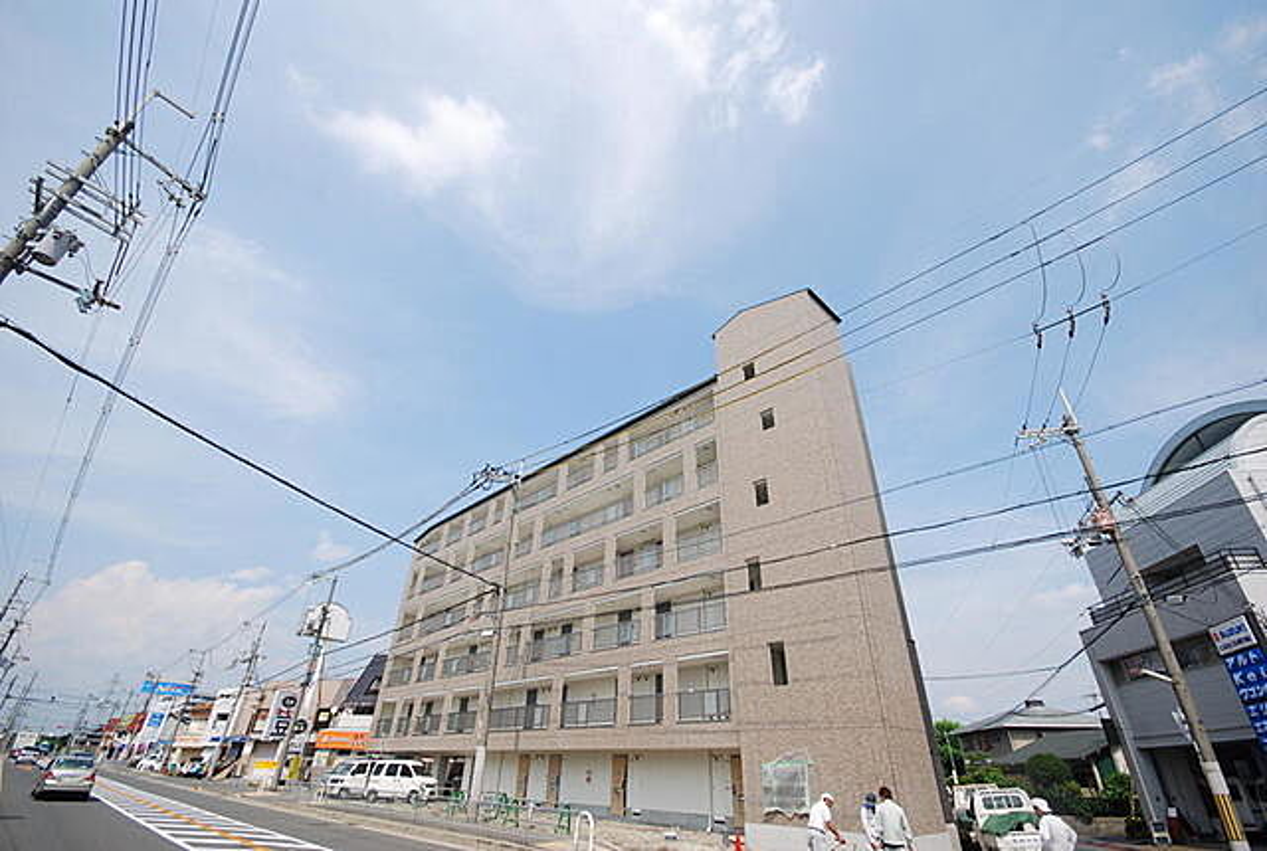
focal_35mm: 15
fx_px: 529
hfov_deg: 100.3
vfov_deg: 77.6
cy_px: 426
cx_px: 634
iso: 100
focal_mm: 10
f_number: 8
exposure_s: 1/250
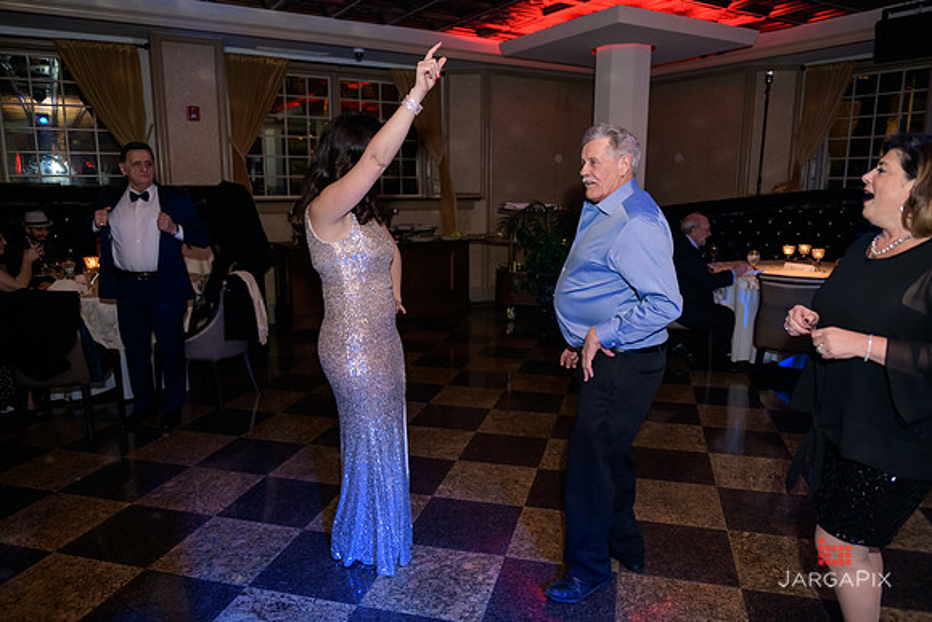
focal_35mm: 26
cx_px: 466
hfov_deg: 69.4
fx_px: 673
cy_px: 311
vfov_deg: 49.6
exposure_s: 1/125
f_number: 3.2
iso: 1600
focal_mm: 26
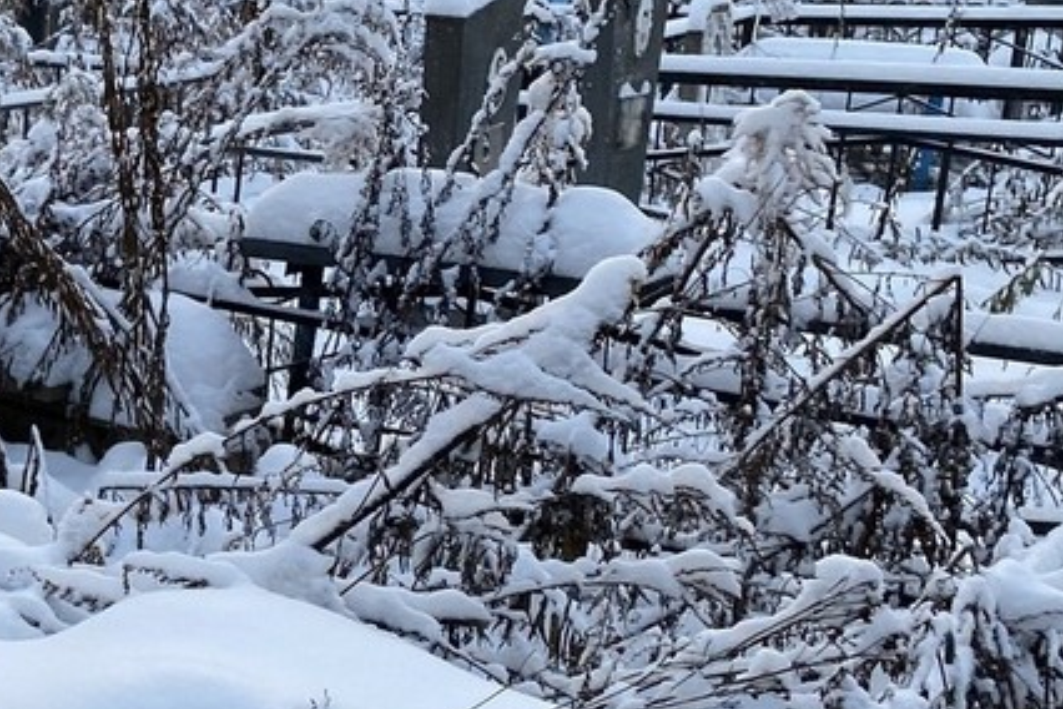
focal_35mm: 65
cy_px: 467
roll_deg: +1.7
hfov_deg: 27.4
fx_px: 1919
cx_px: -195
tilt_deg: -11.7
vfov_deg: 20.9
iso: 32
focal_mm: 4.25
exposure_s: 1/252
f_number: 1.8
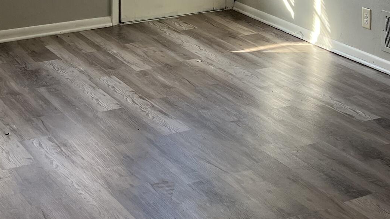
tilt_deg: -5.7
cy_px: -108
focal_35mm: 81
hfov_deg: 26.2
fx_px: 838
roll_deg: -0.1
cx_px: 181
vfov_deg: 14.0
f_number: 1.5
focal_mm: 5.7
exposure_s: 1/120
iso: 64
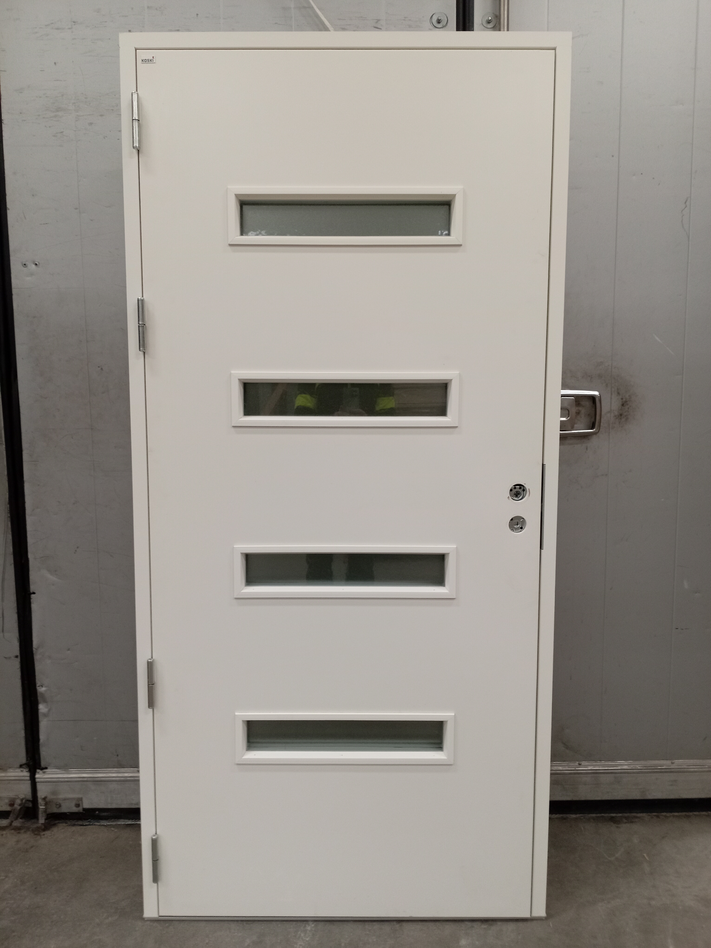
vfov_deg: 65.3
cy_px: 474
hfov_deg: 51.4
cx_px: 356
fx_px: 739
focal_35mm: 27
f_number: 1.8
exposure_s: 1/25
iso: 741
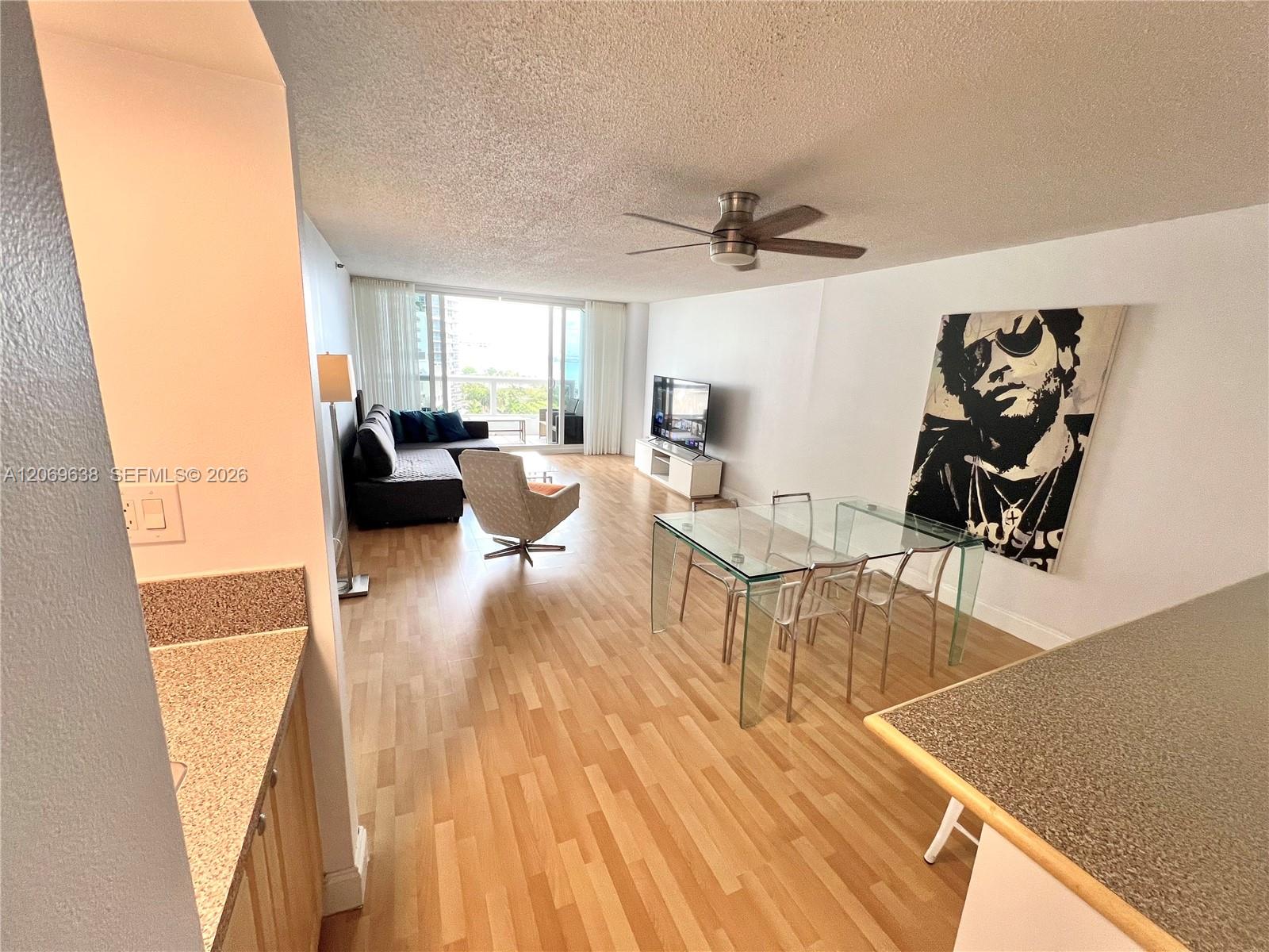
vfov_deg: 89.9
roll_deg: -2.5
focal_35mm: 13
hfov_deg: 106.2
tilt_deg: -14.1
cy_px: 476
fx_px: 477
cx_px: 634
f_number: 1.8
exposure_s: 1/120
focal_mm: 1.57
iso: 100
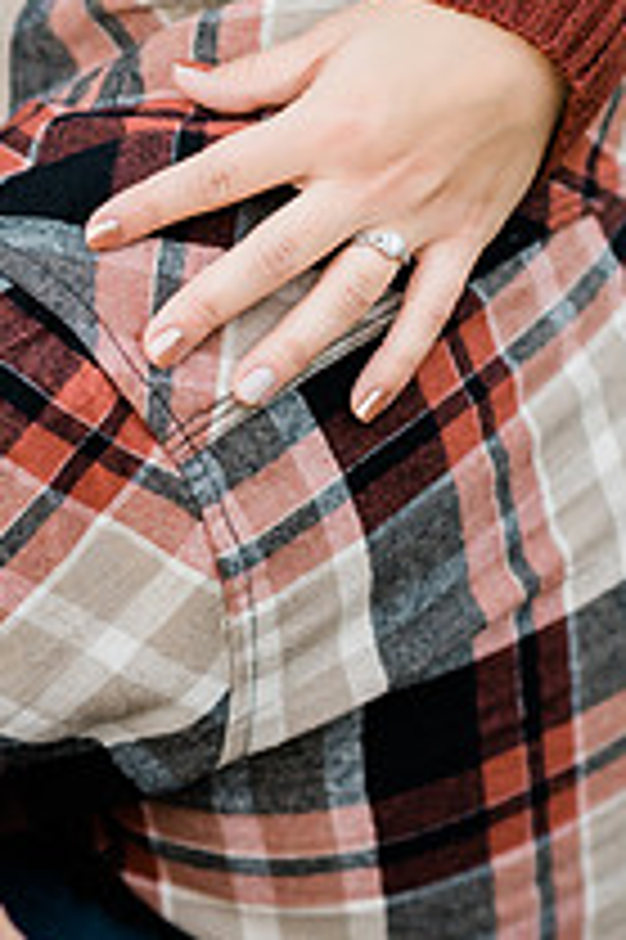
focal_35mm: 183
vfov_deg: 11.2
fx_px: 4781
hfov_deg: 7.5
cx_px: 124
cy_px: 315
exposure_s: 1/200
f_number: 2.5
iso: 500
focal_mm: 85
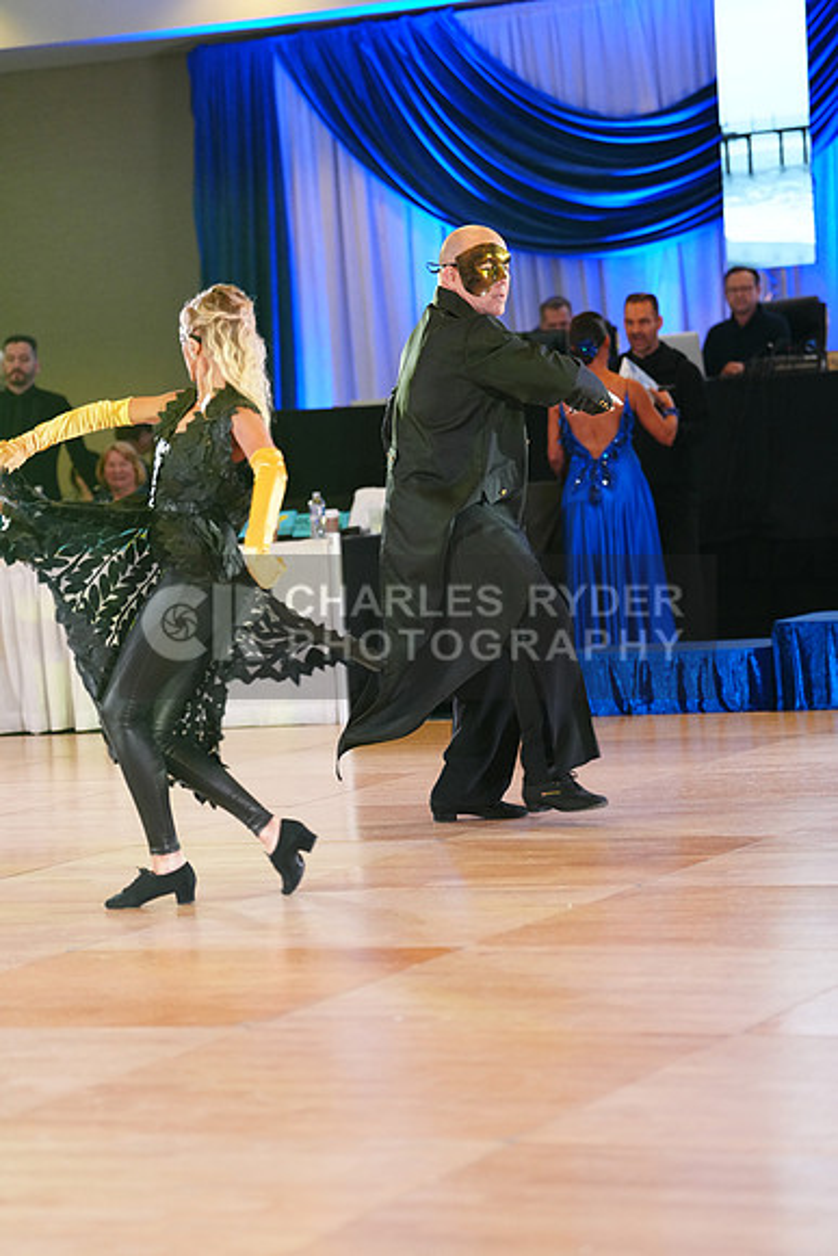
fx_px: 3594
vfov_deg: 19.8
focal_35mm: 103
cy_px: 628
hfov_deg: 13.3
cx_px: 419
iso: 2500
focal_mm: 103
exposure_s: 1/400
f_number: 2.8
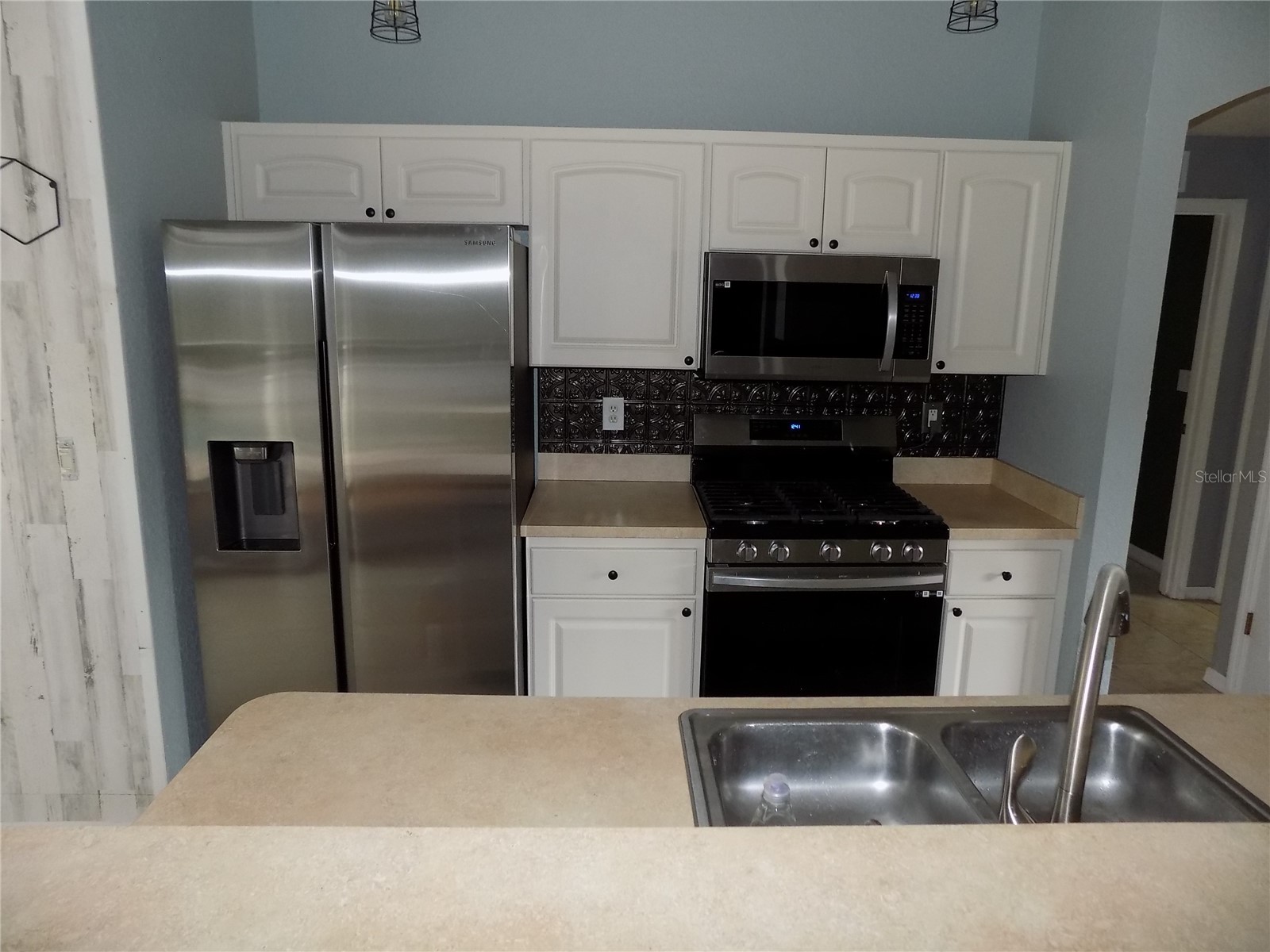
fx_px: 844
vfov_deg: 58.9
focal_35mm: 23
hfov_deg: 73.9
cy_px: 476
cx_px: 635
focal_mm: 4
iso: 200
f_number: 3.1
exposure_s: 1/30
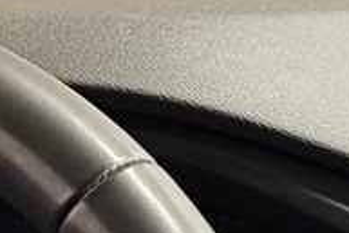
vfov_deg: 3.6
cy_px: 582
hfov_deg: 5.2
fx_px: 3609
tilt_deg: -16.2
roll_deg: +5.9
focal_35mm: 372
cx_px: -783
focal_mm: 6.76
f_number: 1.78
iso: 500
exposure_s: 1/34
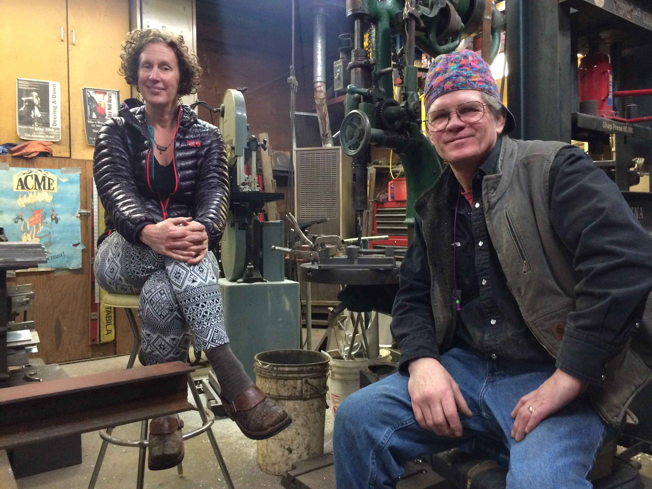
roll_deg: -0.4
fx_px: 546
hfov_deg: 61.7
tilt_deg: -3.5
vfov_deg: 48.2
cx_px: 326
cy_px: 244
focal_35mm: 29
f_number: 2.2
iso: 250
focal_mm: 4.15
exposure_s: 1/24
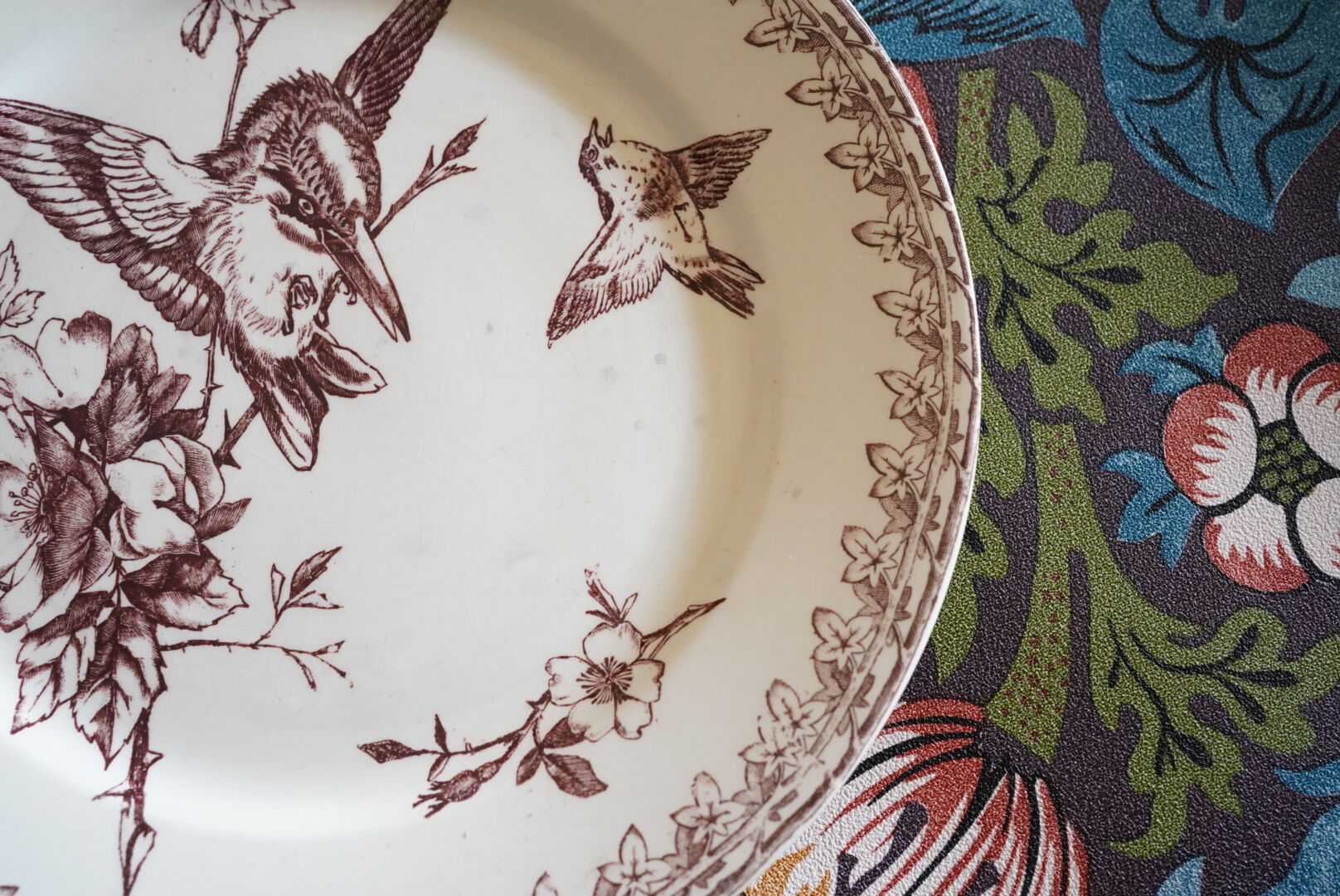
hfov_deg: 54.4
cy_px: 448
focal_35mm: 35
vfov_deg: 37.9
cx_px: 670
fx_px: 1304
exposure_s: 1/40
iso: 5000
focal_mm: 35
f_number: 9
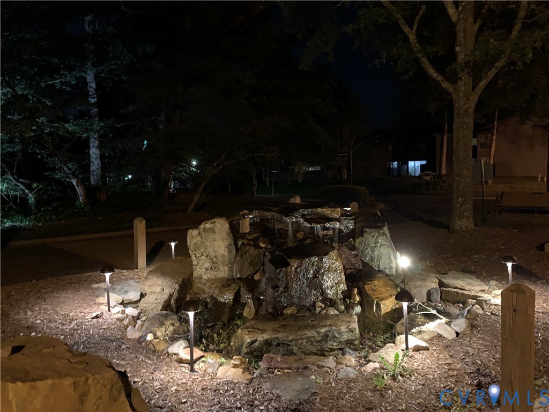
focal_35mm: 26
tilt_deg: -3.7
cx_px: 274
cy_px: 206
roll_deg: +1.7
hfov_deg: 67.3
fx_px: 412
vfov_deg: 53.1
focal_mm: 4.25
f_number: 1.8
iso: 800
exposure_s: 1/4
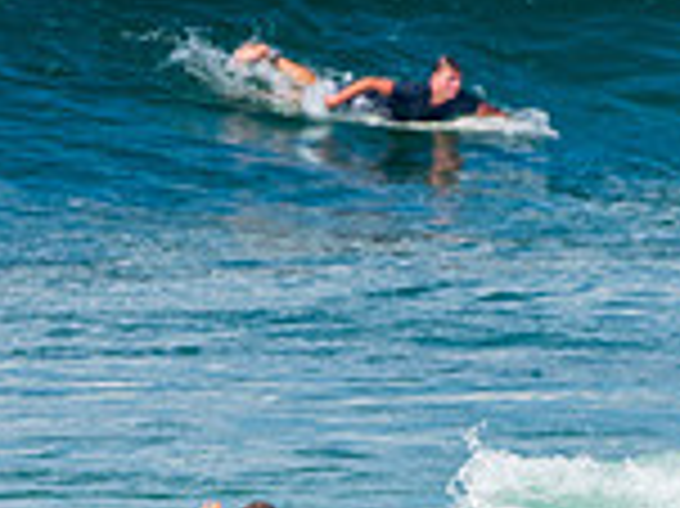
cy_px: 704
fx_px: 36234
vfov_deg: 0.8
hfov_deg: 1.1
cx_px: 252
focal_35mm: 1846
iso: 160
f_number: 5.6
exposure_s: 1/2000
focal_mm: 500
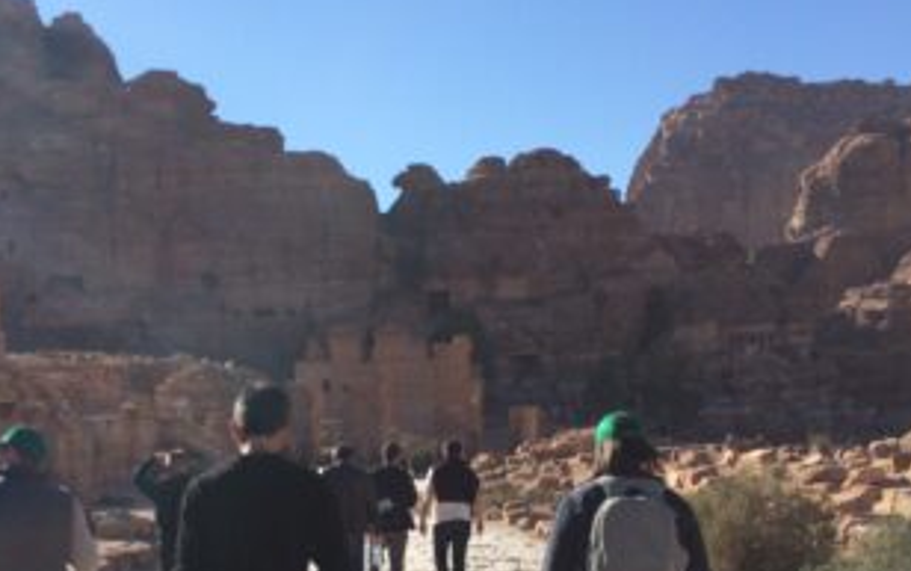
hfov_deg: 36.7
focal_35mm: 55
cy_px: 433
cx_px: 343
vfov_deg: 23.3
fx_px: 1367
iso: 32
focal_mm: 4.12
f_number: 2.2
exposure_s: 1/2415
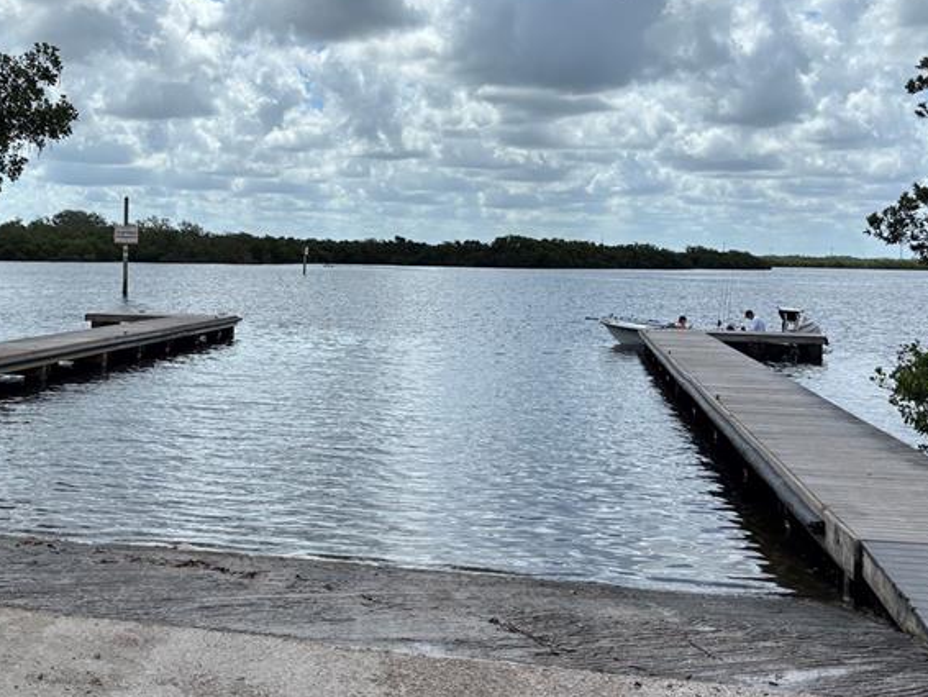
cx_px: 323
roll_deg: -0.6
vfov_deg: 30.8
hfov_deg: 40.0
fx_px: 1261
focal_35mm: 47
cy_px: 292
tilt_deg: -0.6
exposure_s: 1/6711
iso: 50
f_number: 1.6
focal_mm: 5.96
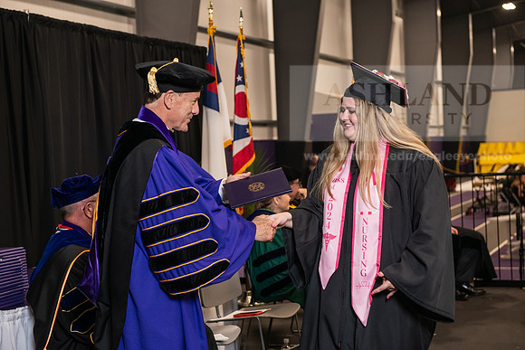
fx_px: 1021
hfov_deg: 28.8
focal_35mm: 70
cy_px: 175
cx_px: 262
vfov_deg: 19.5
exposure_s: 1/125
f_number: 5
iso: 1600
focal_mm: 70
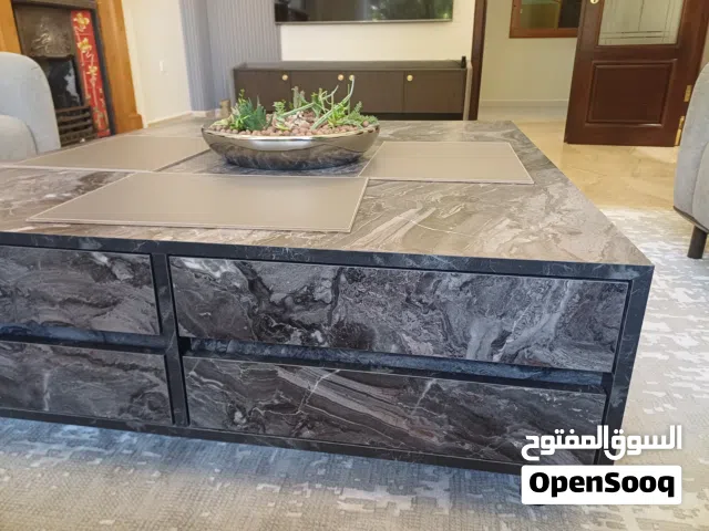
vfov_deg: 54.9
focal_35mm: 25
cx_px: 354
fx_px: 512
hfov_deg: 69.4
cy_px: 266
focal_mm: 4.65
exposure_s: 1/33.3
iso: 400
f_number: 1.8
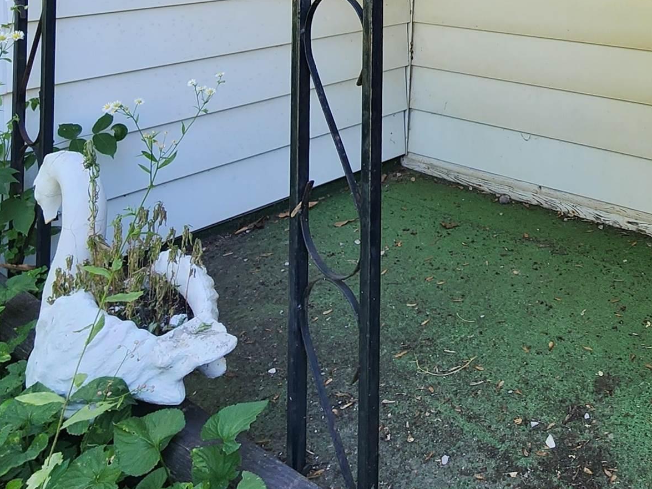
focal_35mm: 34
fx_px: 640
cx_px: 611
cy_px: -91
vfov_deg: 34.1
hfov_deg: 47.3
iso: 50
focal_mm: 2.2
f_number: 2.2
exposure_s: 1/120
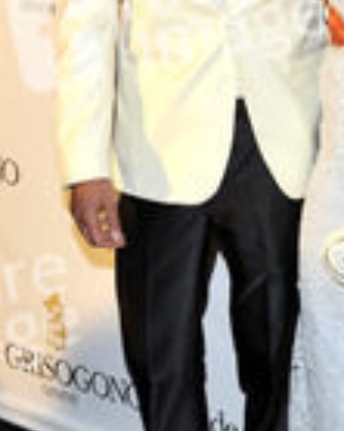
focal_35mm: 122
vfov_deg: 15.8
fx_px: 1554
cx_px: 259
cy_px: 174
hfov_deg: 12.6
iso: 500
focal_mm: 45
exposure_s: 1/160
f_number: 5.6
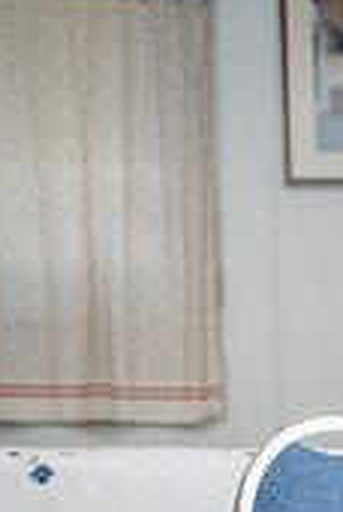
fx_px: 1580
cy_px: 599
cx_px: 418
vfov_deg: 17.6
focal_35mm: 111
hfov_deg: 12.1
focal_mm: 42
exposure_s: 1/200
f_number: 3.2
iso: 250
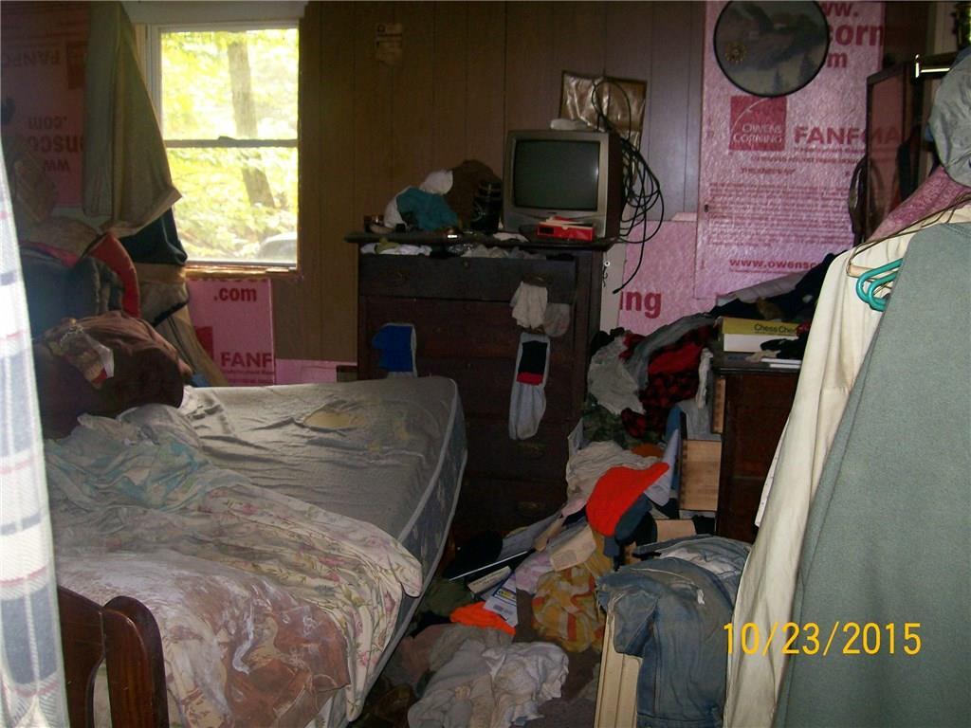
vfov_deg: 39.7
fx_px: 1010
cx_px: 486
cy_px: 364
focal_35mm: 36
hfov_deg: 51.4
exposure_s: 1/22.6
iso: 140
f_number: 2.7
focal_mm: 6
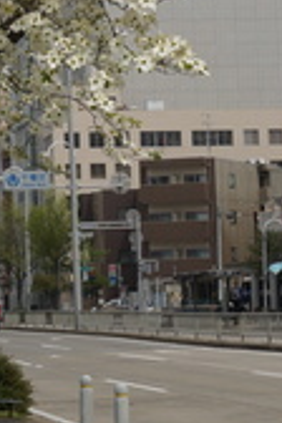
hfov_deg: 7.7
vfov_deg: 11.5
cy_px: 0
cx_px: -87
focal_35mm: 177
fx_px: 2077
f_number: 9
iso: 100
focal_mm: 33
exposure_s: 1/320
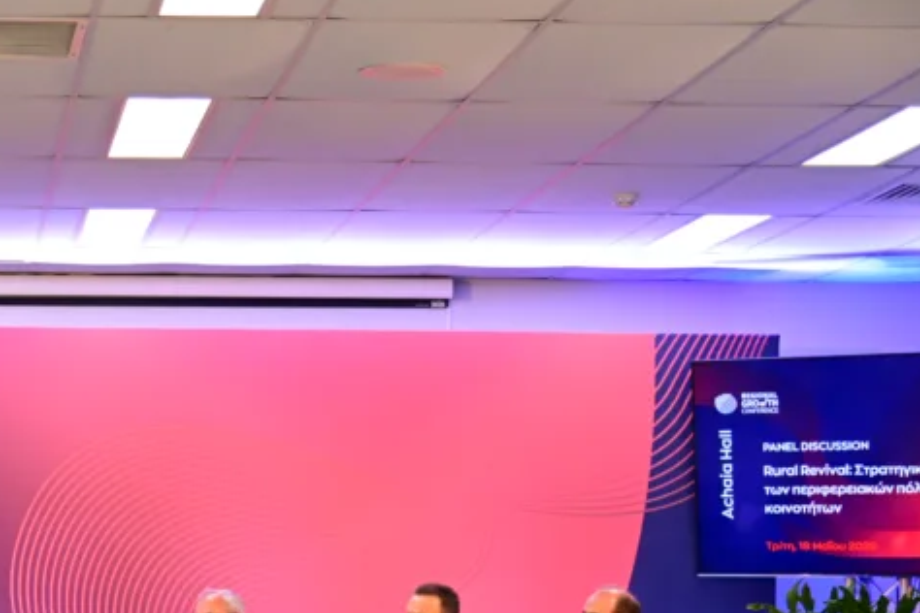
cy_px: 612
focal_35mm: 108
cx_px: -4
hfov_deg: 18.4
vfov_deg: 12.5
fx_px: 2760
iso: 2000
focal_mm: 50
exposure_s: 1/250
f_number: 4
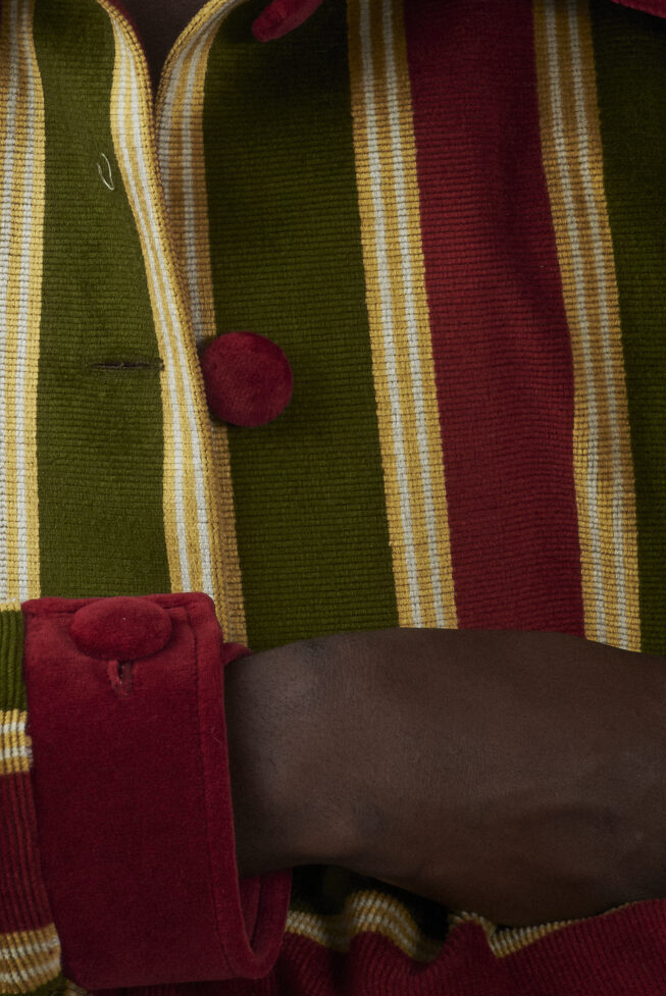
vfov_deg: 7.5
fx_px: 7617
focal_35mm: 275
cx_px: 211
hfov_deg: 5.0
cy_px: 53
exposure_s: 1/160
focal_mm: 105
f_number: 11
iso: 200
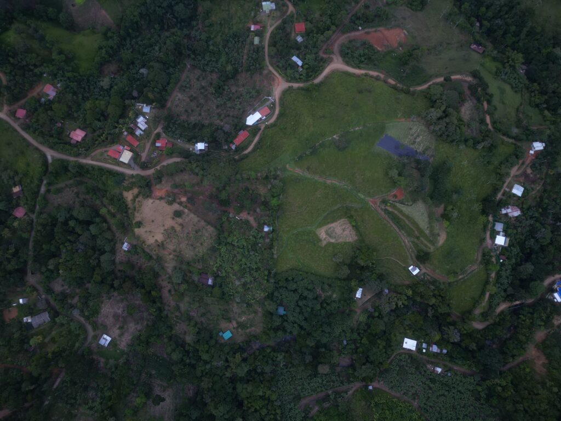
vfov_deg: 56.8
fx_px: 389
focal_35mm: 24
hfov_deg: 71.6
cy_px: 210
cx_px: 280
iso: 100
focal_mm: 6.72
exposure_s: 1/20
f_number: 1.7
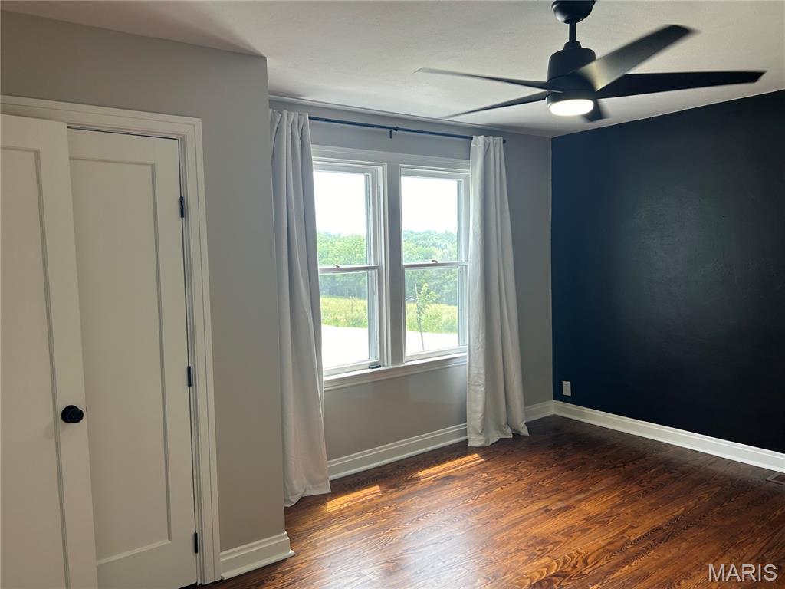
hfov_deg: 67.3
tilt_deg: -3.4
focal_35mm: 26
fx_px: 590
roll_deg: +1.2
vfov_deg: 53.1
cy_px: 294
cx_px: 392
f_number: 1.5
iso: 32
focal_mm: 5.7
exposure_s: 1/120
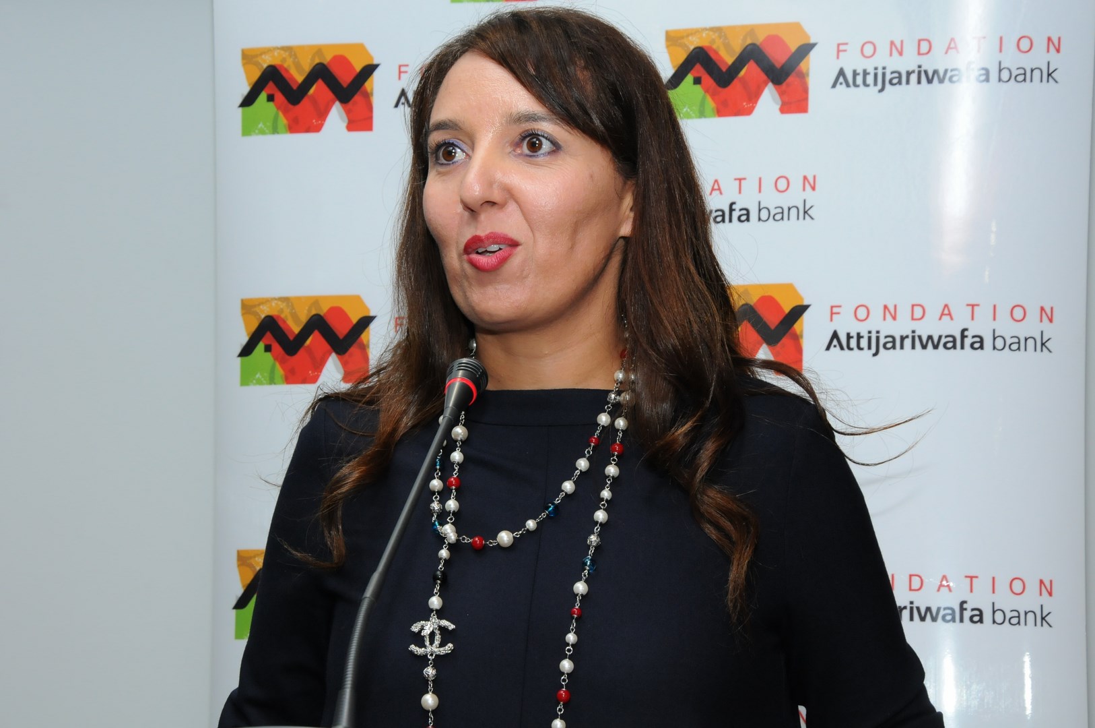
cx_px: 548
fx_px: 3008
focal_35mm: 99
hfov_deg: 20.6
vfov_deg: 13.8
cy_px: 364
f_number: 9
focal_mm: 66
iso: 800
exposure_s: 1/60
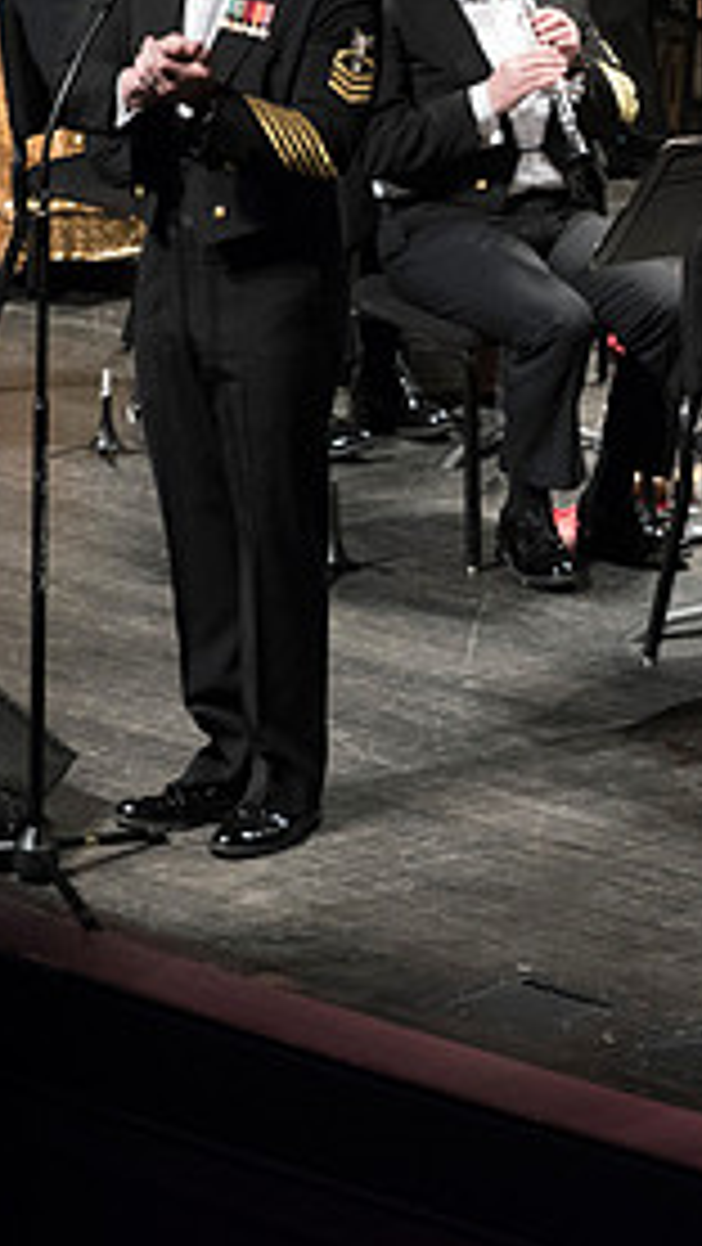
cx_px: 922
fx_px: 14150
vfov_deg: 5.0
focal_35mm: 428
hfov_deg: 2.8
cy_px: 394
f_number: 5.6
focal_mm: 195
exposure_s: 1/125
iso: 4000
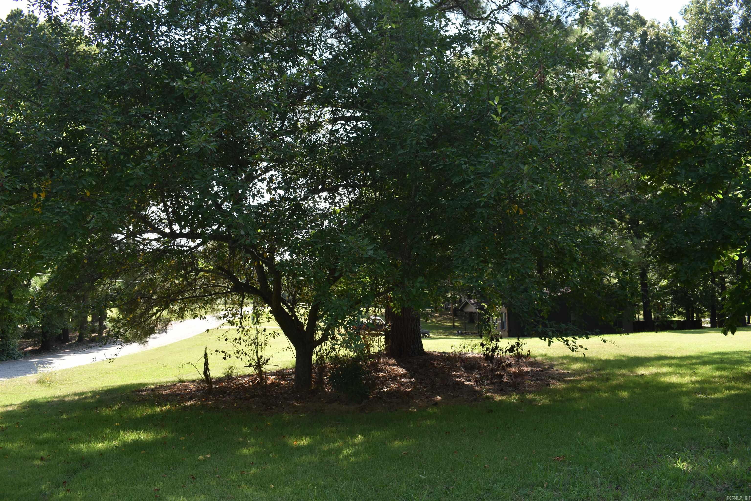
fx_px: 626
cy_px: 250
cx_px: 376
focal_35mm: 30
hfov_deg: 61.9
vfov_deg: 43.6
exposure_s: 1/125
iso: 100
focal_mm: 20
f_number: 5.6
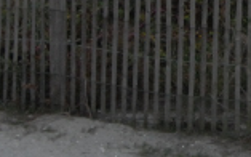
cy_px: -207
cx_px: 336
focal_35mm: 187
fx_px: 1279
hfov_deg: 10.9
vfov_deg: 6.7
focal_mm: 24
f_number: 4.5
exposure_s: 1/80
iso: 800
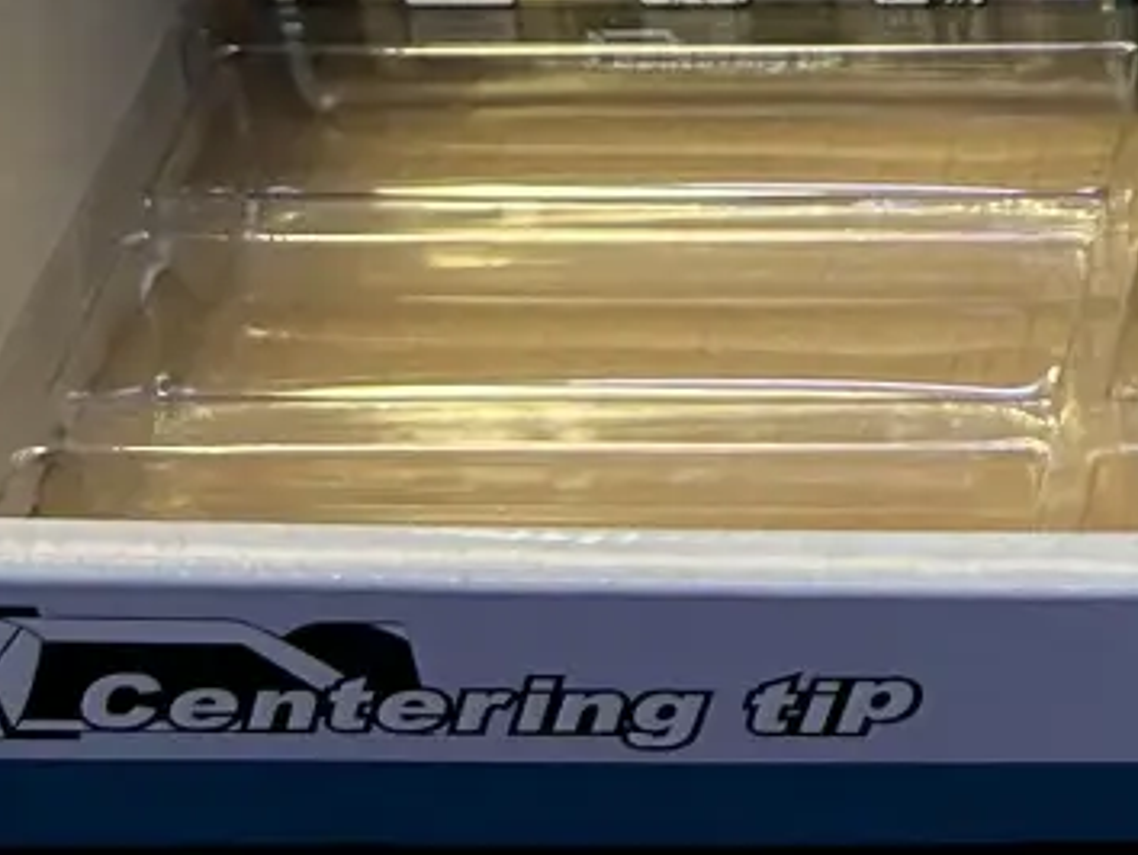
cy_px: -1096
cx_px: 1823
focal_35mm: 141
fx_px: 4639
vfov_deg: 9.5
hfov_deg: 13.1
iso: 64
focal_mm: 5.7
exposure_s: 1/100
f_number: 1.5
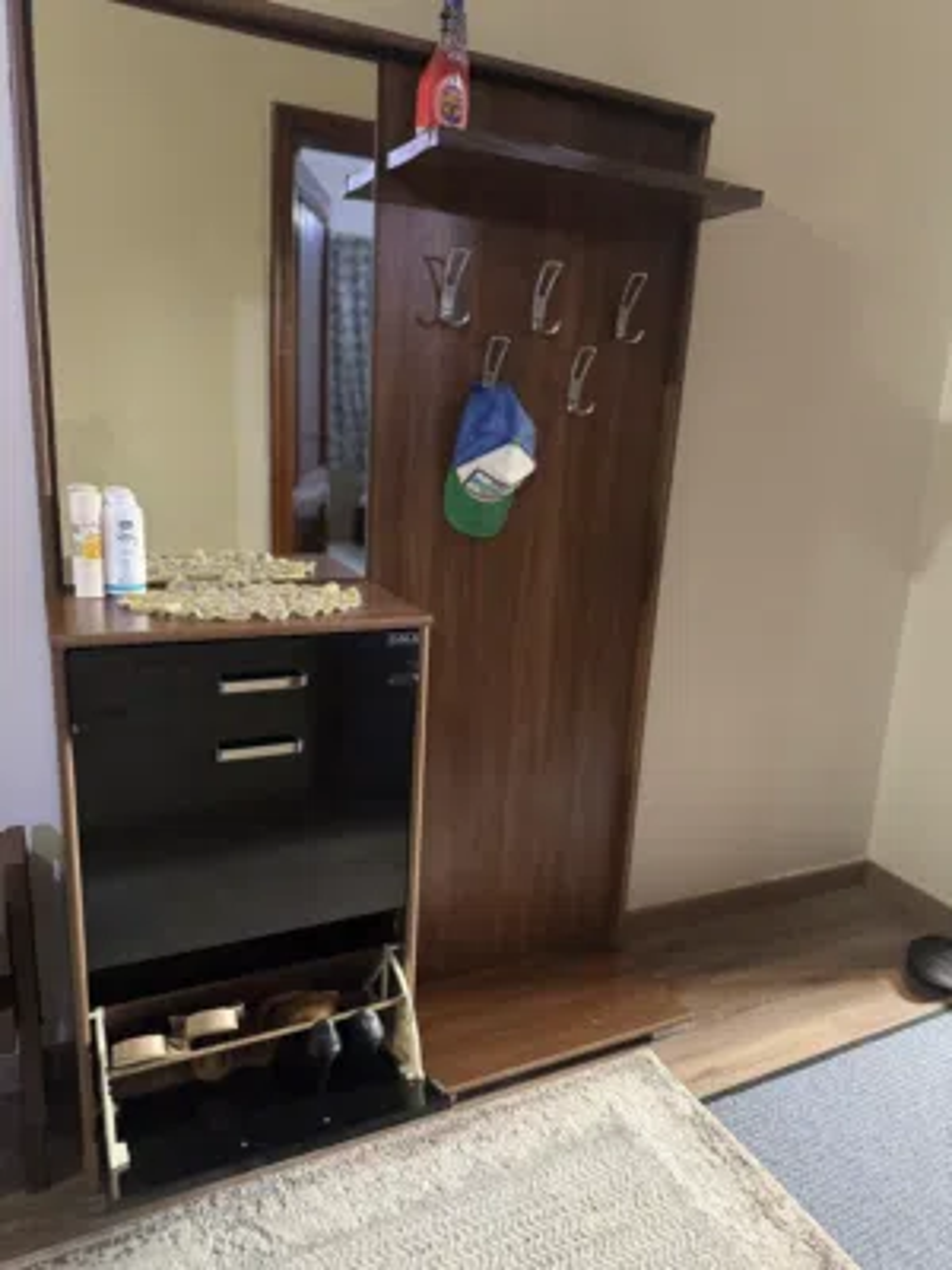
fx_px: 880
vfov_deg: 71.6
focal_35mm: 24
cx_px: 476
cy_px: 635
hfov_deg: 56.8
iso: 800
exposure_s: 1/25
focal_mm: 6.76
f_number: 1.78
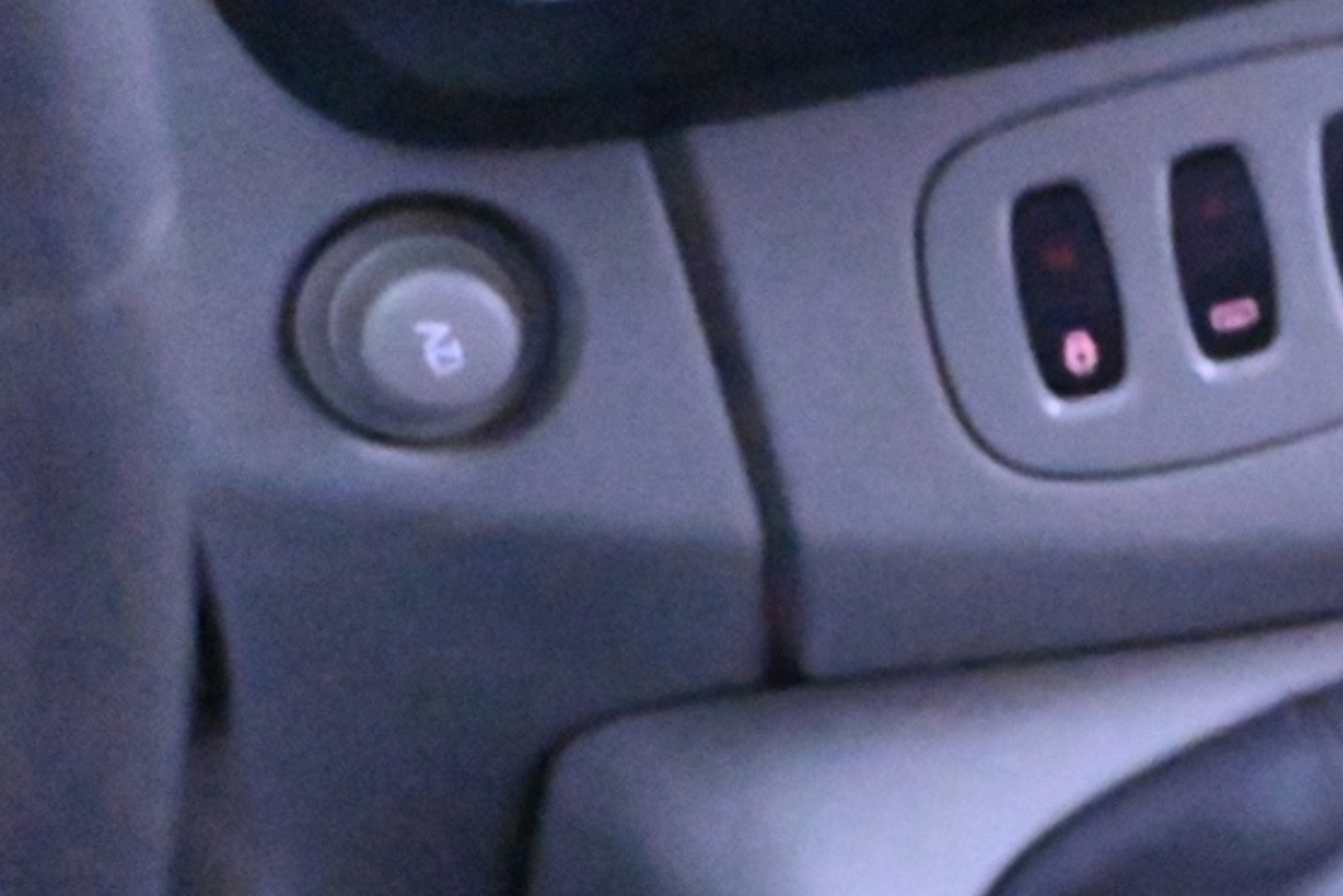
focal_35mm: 100
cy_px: 729
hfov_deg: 18.6
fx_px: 3748
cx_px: 1843
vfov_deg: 13.6
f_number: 4.2
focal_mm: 23
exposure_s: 1/40
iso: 32000
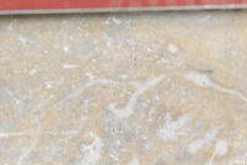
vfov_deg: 5.4
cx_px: 247
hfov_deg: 8.2
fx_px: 1719
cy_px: -74
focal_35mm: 251
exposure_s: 1/100
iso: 7200
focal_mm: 55
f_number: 5.6
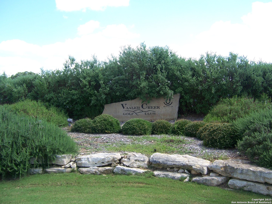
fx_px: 259
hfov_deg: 55.4
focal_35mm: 33
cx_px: 136
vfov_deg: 42.9
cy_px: 102
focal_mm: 5.5
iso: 80
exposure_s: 1/250
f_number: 3.4
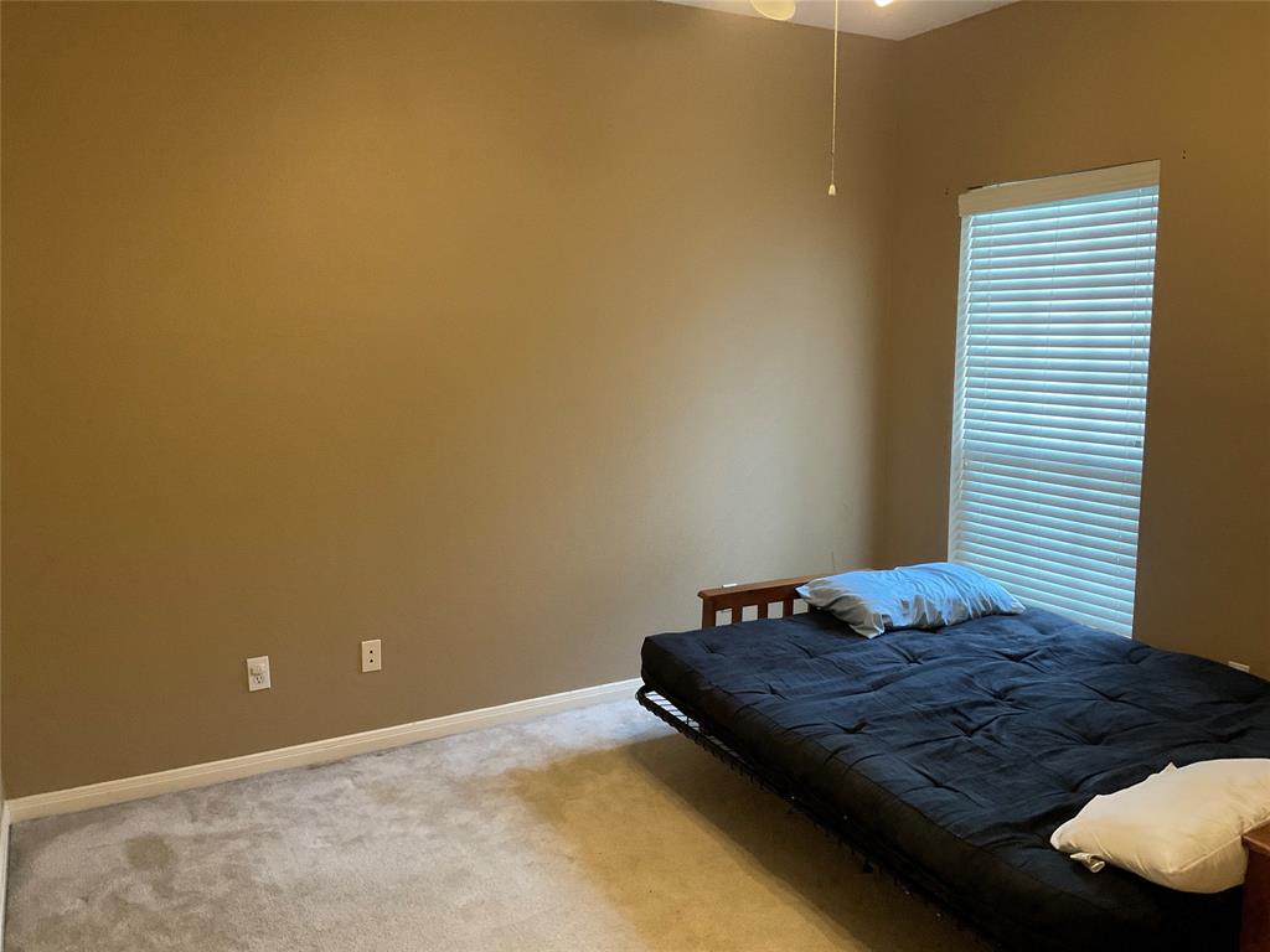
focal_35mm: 29
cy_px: 476
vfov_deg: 48.2
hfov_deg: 61.7
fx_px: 1064
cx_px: 635
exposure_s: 1/60
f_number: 1.8
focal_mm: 3
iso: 200
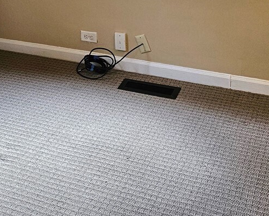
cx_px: 56
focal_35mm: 73
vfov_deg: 19.3
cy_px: -67
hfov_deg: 25.6
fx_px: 581
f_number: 1.7
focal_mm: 6.3
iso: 320
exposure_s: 1/120
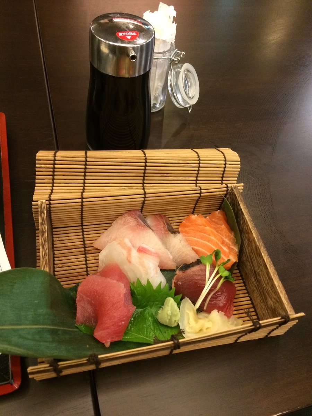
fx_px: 349
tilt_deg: -52.9
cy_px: 208
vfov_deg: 61.7
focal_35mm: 29
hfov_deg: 48.2
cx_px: 156
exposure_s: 1/24
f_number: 2.2
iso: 320
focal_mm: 4.15
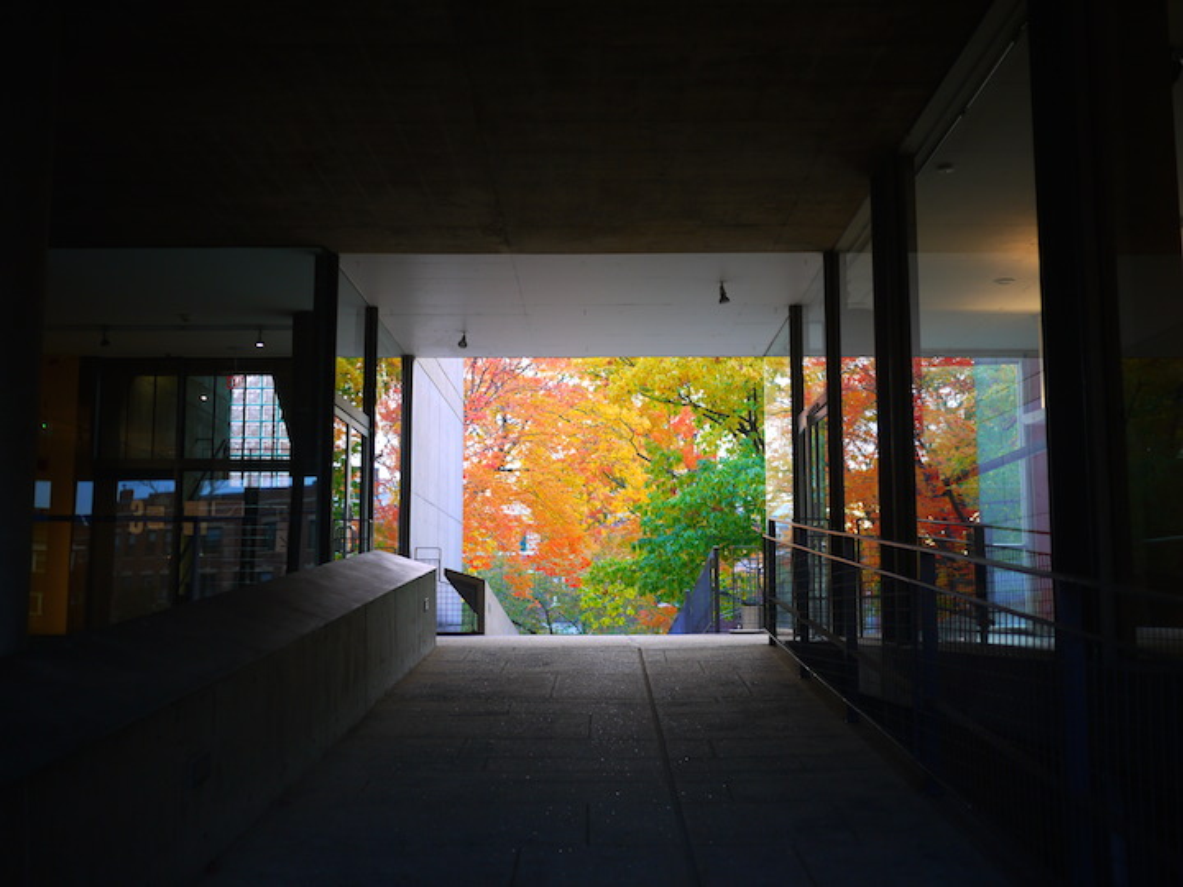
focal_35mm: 40
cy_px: 444
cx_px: 592
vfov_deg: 36.0
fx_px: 1367
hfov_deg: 46.8
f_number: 1.7
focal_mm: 20
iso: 100
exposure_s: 1/100
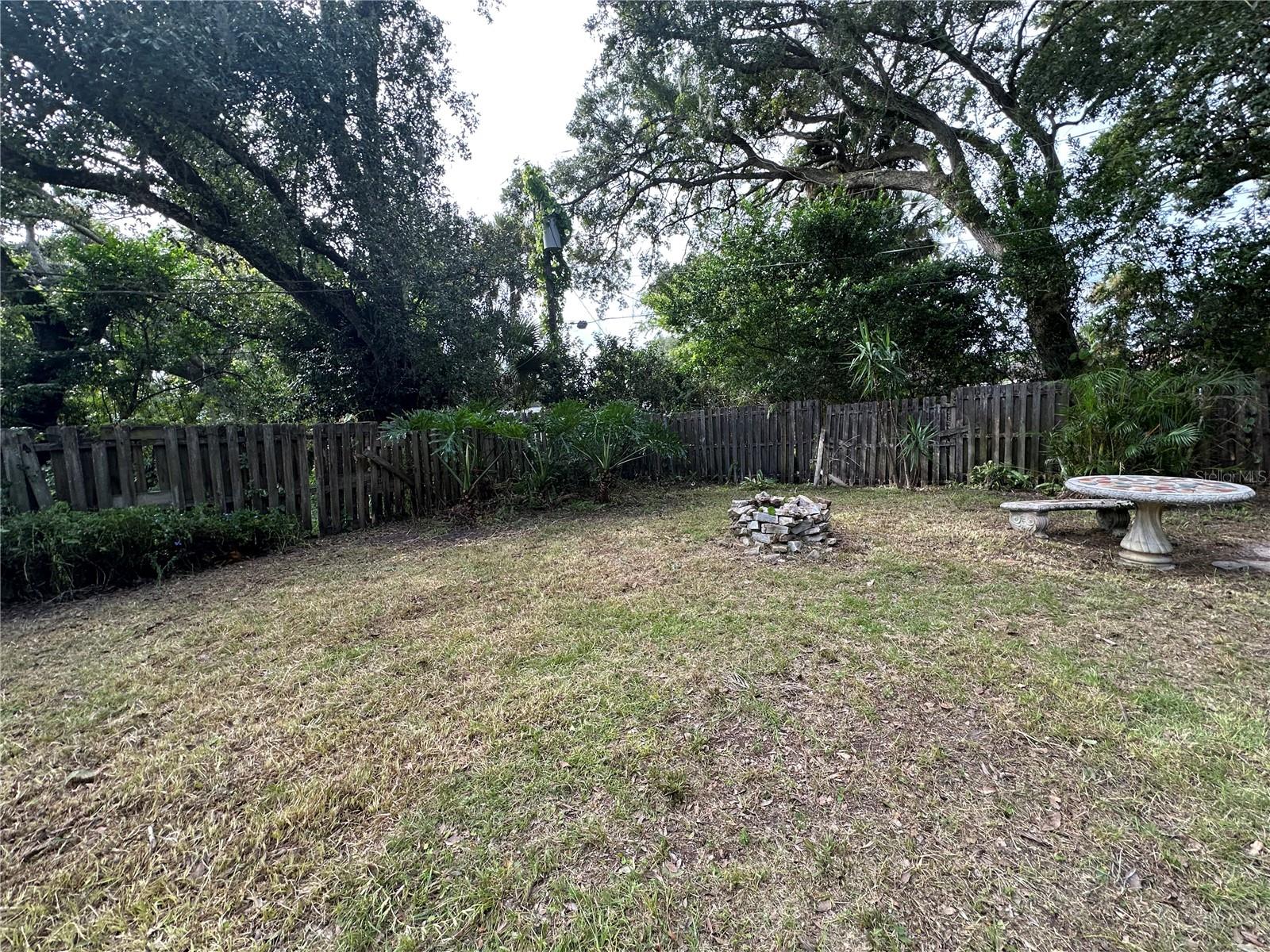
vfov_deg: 85.7
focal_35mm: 14
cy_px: 476
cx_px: 635
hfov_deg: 102.1
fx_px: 514
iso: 40
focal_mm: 2.22
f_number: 2.2
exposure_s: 1/168
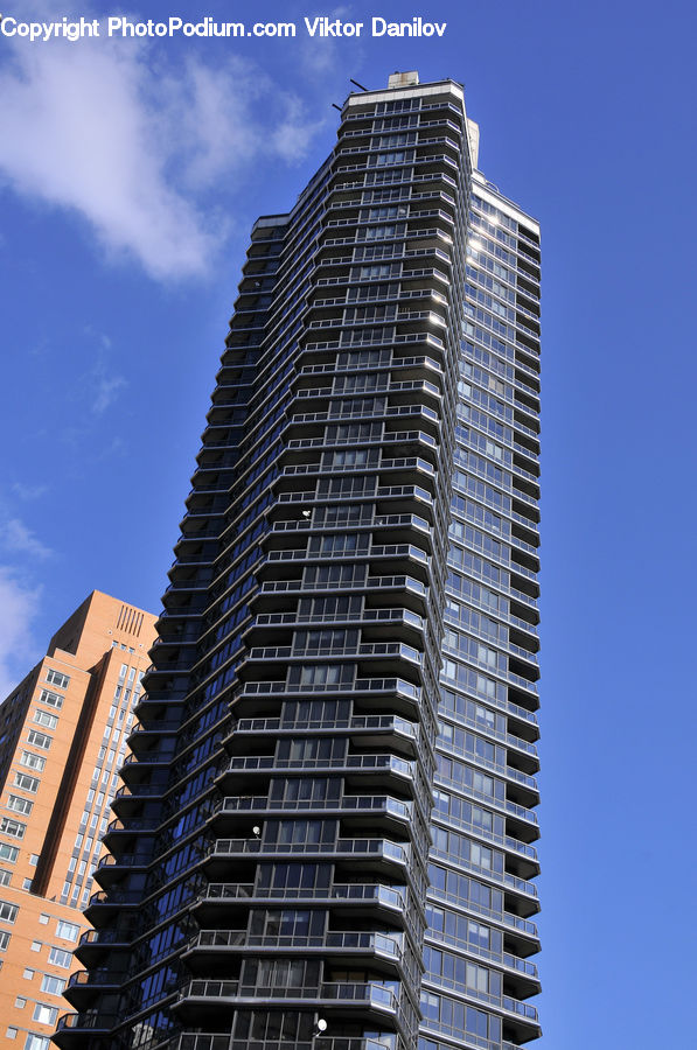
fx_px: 1224
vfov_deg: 46.5
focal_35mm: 42
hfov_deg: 31.8
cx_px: 348
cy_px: 525
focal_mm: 28
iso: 200
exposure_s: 1/320
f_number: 11
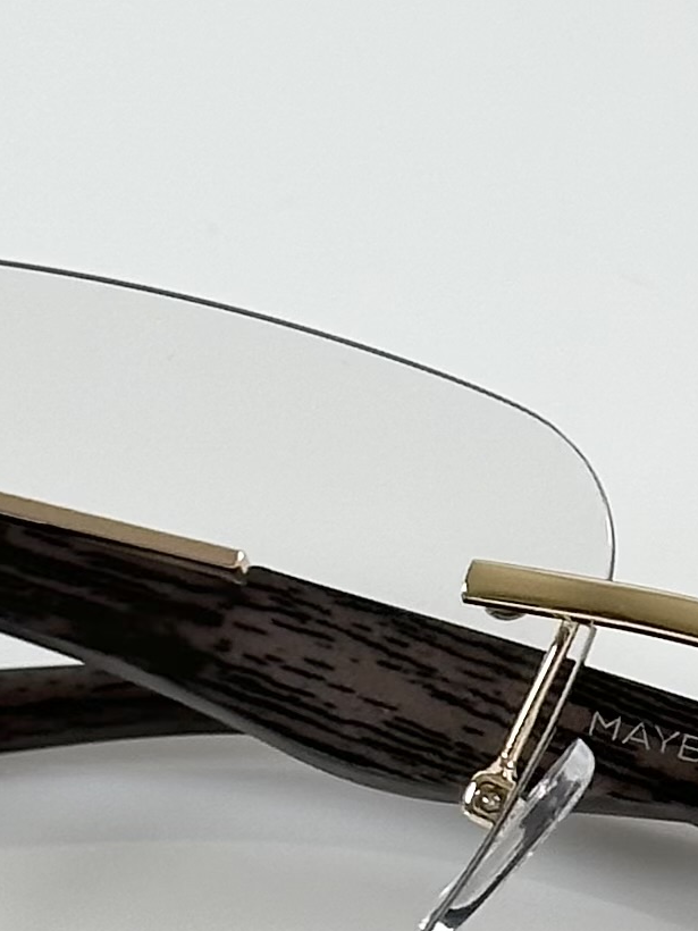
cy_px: 928
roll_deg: +1.0
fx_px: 6345
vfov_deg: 8.3
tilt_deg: -43.5
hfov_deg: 6.3
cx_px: 713
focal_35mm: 236
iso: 64
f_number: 1.78
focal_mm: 6.86
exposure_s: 1/121
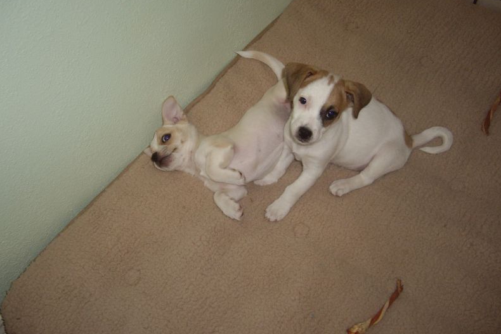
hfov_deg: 48.4
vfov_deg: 33.4
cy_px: 173
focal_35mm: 40
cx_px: 253
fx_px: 557
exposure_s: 1/40
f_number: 2.8
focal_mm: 7.9
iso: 200
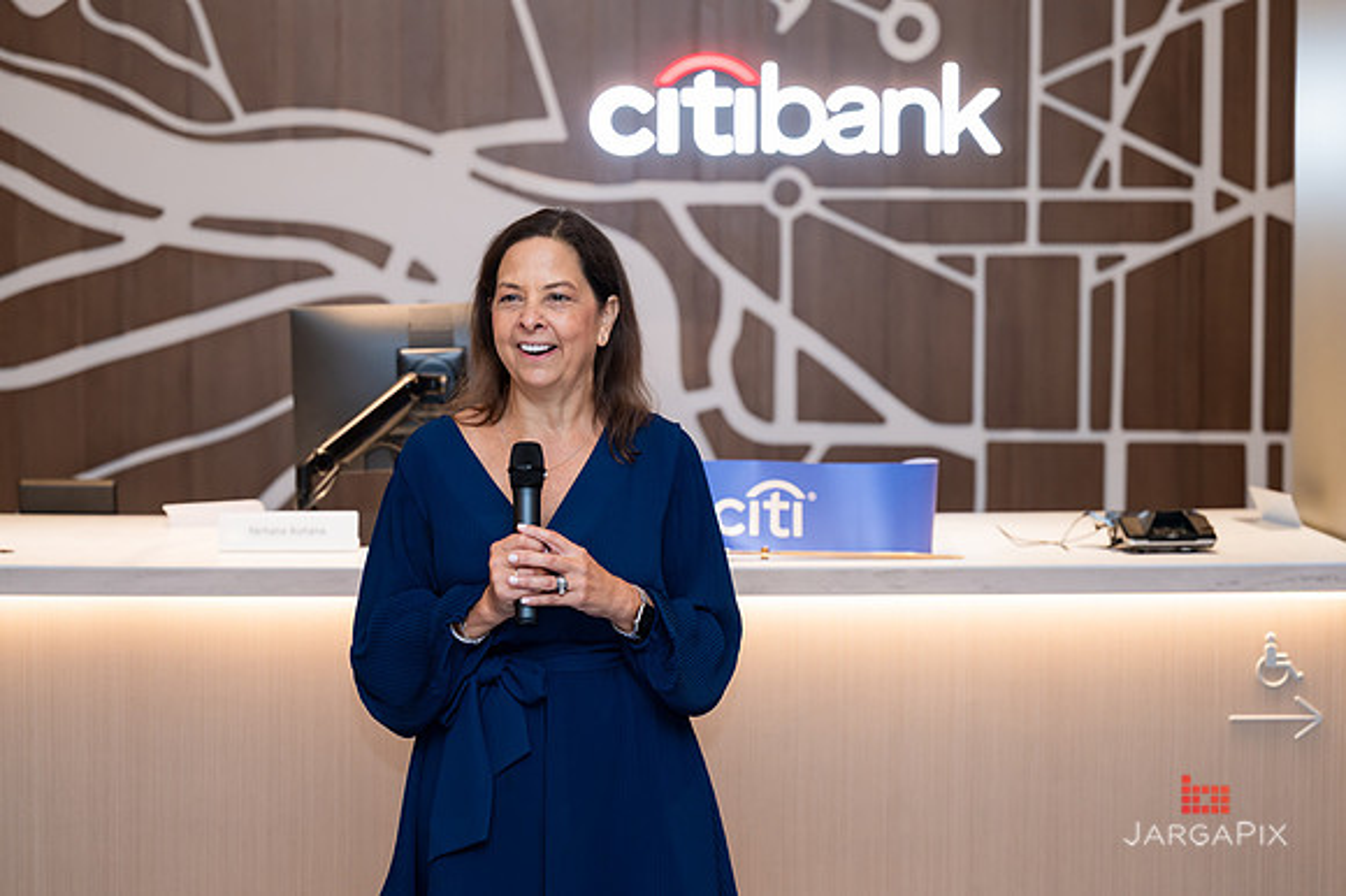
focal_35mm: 83
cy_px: 427
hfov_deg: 24.4
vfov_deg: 16.3
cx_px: 677
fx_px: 3119
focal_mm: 79
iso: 400
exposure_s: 1/160
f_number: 3.2
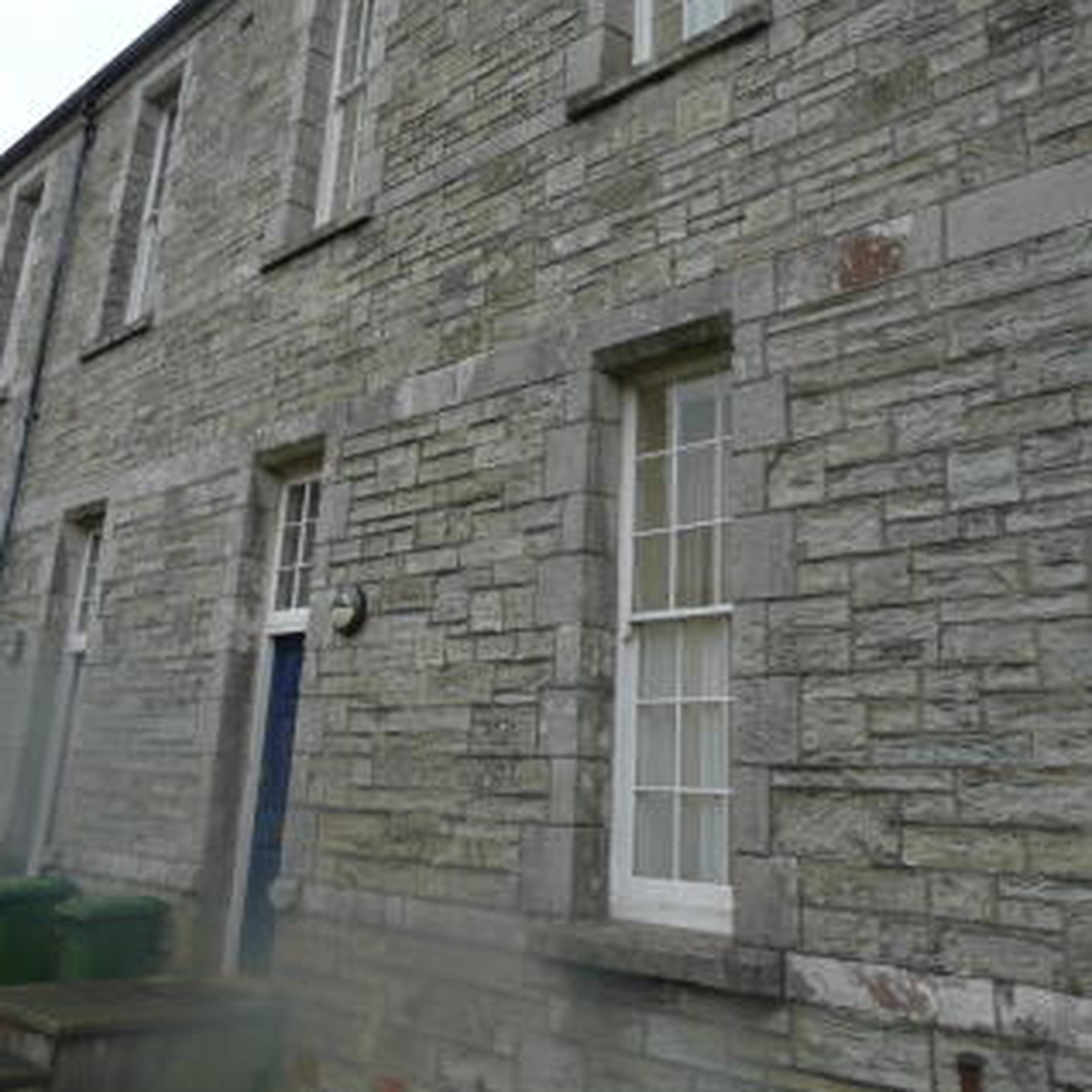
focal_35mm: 34
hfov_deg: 48.4
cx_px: 536
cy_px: 355
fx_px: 1213
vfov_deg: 47.6
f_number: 2.8
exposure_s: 1/100
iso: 100
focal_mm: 4.6
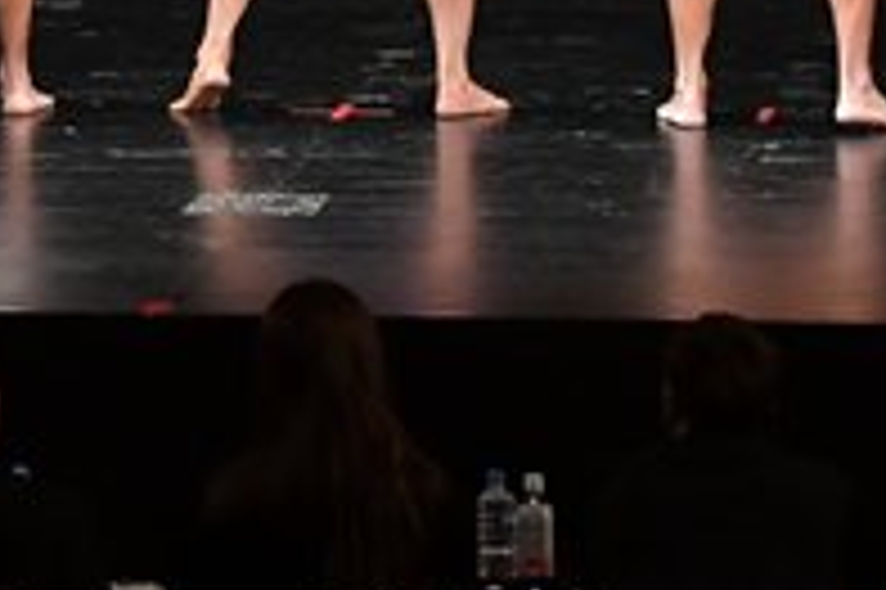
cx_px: 61
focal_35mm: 425
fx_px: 10451
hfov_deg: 4.8
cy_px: -423
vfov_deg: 3.2
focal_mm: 72
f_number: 5.6
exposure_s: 1/400
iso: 3200
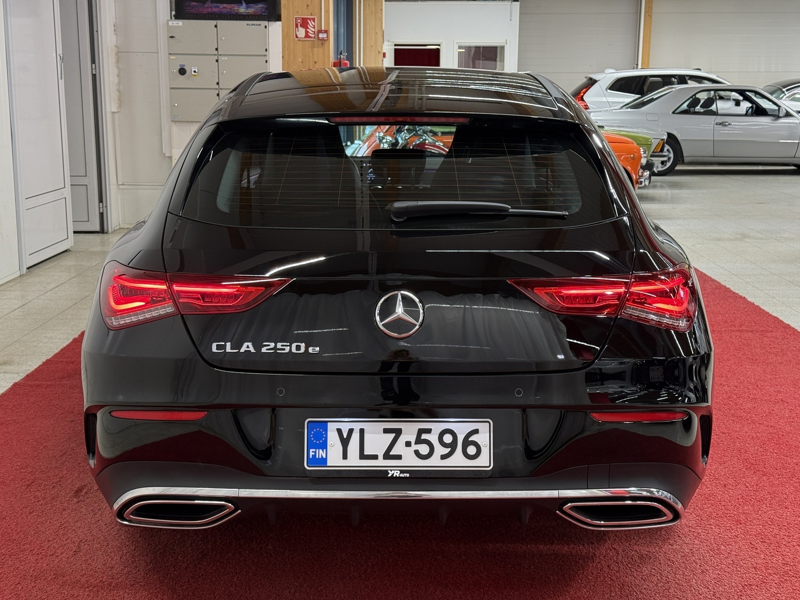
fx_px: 1109
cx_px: 400
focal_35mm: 48
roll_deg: -0.2
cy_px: 300
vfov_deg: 30.3
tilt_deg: -10.4
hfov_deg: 39.7
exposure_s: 1/60
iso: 100
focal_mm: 6.76
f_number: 1.78
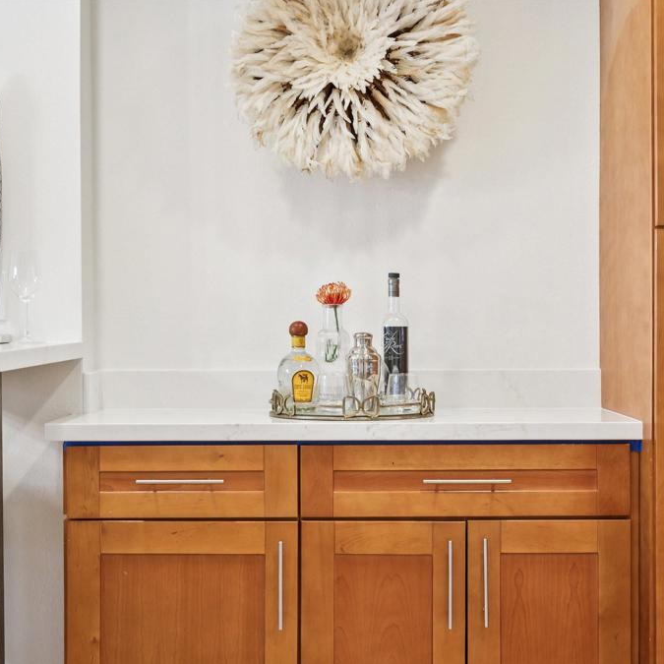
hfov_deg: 29.5
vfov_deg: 29.6
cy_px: 334
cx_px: 349
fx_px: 1259
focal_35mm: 58
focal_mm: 30
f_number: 4
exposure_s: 1/50
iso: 400
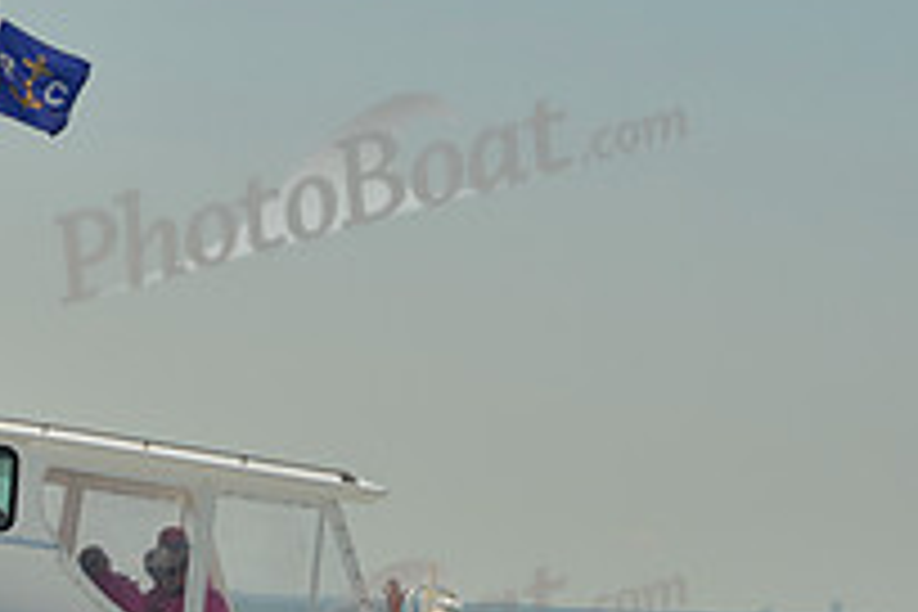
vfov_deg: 4.9
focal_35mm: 278
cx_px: -176
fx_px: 7088
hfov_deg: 7.4
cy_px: 484
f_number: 7.1
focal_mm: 98
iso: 200
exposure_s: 1/800
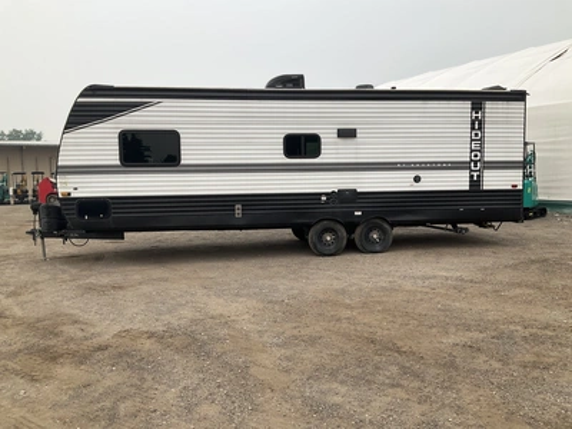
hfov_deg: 61.7
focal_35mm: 29
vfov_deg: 48.2
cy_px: 214
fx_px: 479
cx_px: 286
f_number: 1.8
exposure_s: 1/1786
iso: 25
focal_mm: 3
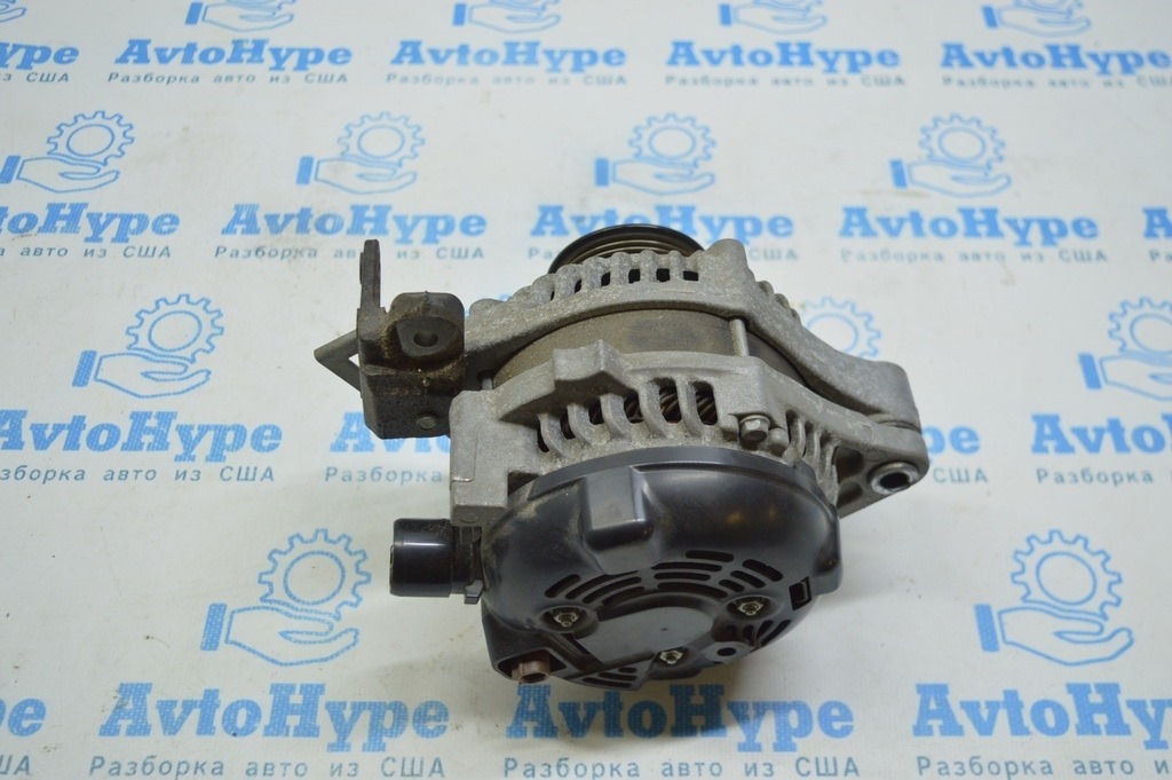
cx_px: 586
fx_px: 1269
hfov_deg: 49.6
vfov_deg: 34.2
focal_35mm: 39
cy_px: 390
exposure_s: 1/60
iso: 400
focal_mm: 26
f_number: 4
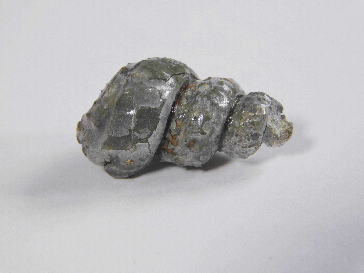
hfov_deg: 9.8
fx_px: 2124
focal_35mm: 202
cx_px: 182
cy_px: 136
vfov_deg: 7.4
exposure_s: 1/125
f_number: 5.4
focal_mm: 35.9
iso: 125
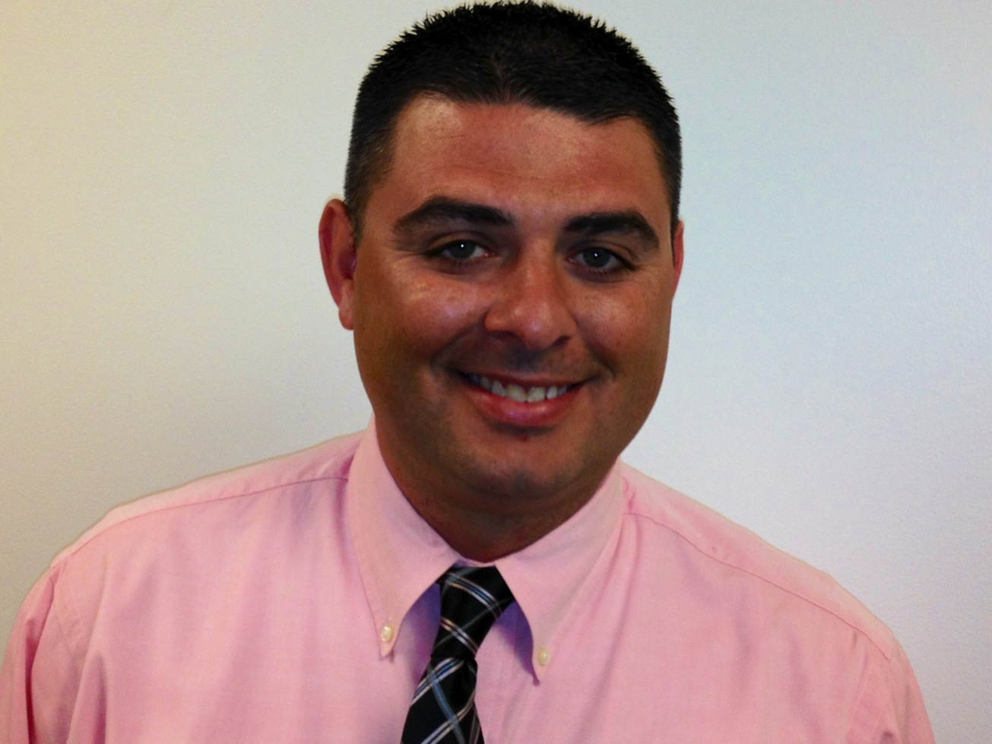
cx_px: 496
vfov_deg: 40.7
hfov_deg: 52.6
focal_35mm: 35
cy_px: 372
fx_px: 1003
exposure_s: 1/42
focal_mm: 4.28
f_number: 2.4
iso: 50
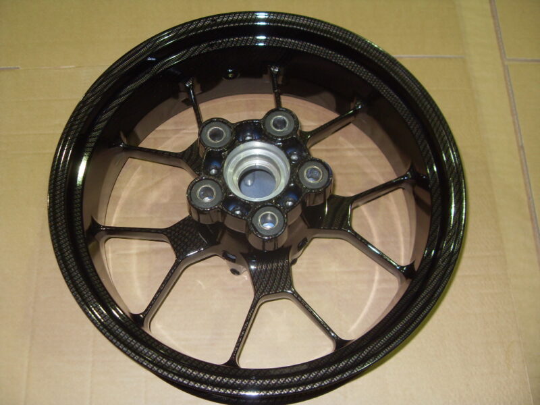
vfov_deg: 40.7
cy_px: 202
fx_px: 546
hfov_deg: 52.6
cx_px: 270
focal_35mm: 35
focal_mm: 6.3
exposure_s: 1/45
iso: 100
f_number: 2.8
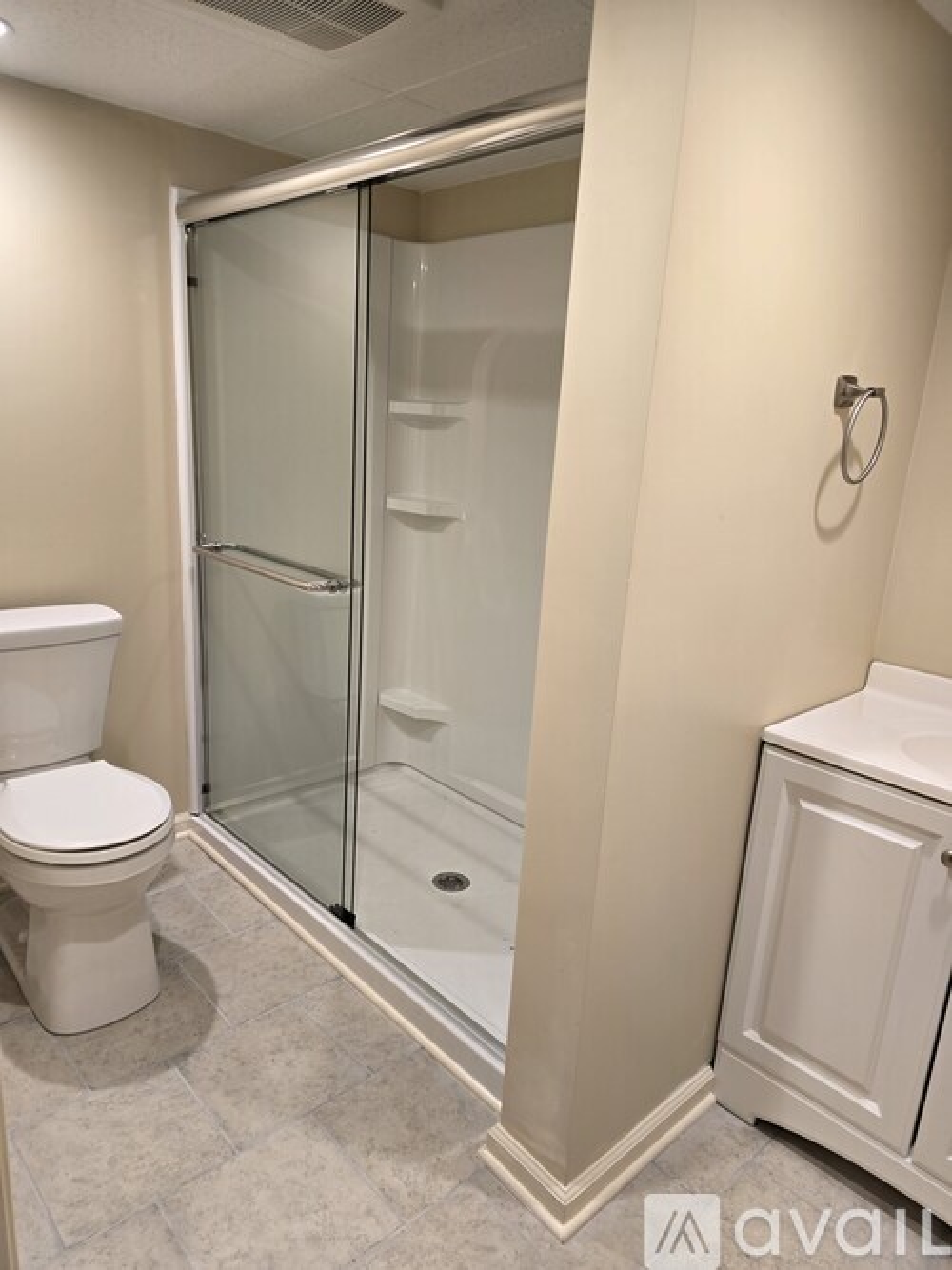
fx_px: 844
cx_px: 476
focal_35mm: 23
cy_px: 635
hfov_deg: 58.9
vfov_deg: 73.9
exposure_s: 1/50.6
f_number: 1.7
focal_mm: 6.3
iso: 50
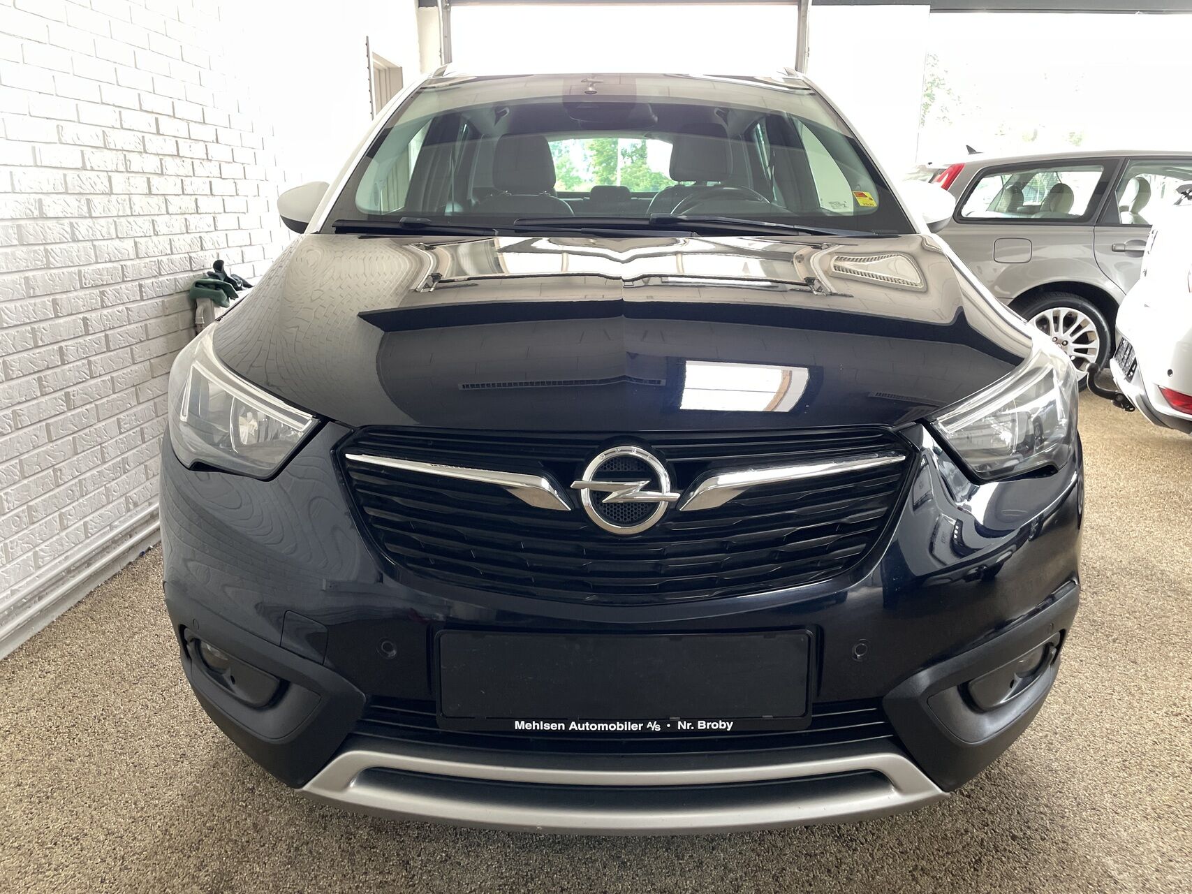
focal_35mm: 26
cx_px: 596
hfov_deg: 67.3
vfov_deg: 53.1
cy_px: 447
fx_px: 895
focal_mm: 4.2
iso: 125
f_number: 1.6
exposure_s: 1/121
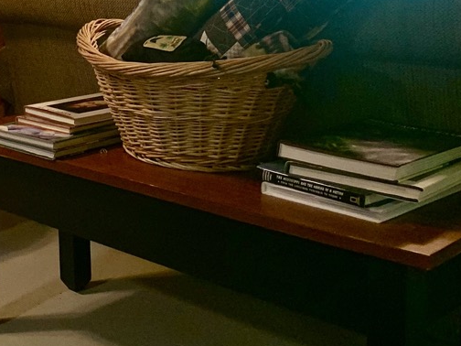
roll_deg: +2.3
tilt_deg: -10.6
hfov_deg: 28.3
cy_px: 81
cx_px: 48
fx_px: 879
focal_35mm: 66
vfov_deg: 22.0
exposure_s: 1/120
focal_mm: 4.25
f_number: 1.8
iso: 80
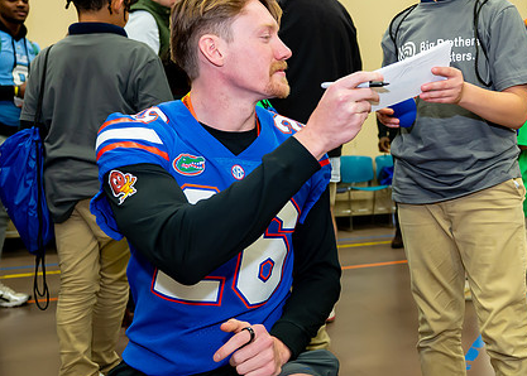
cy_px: 115
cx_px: 409
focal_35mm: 44
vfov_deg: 31.6
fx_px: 659
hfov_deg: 42.0
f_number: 2.8
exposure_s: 1/200
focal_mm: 24
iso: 1600
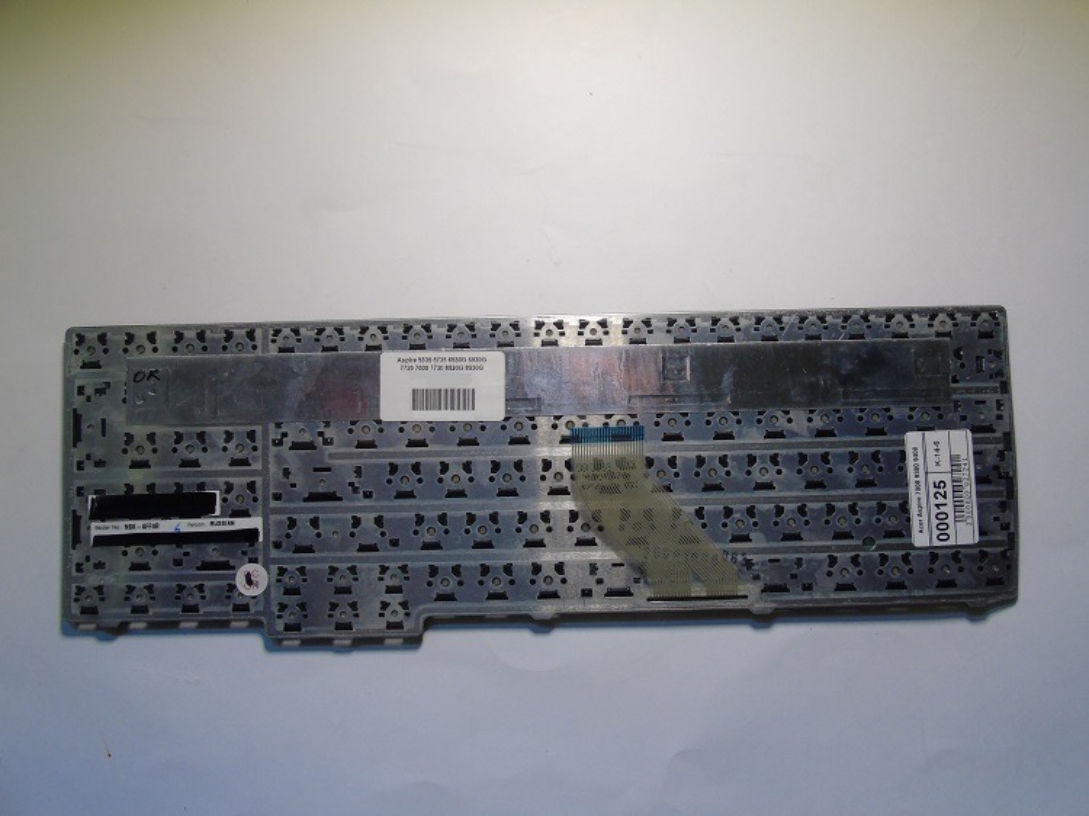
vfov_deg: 54.9
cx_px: 544
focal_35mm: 25
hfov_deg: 69.4
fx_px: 786
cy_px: 408
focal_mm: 4.4
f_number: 5.4
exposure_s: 1/20
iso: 200
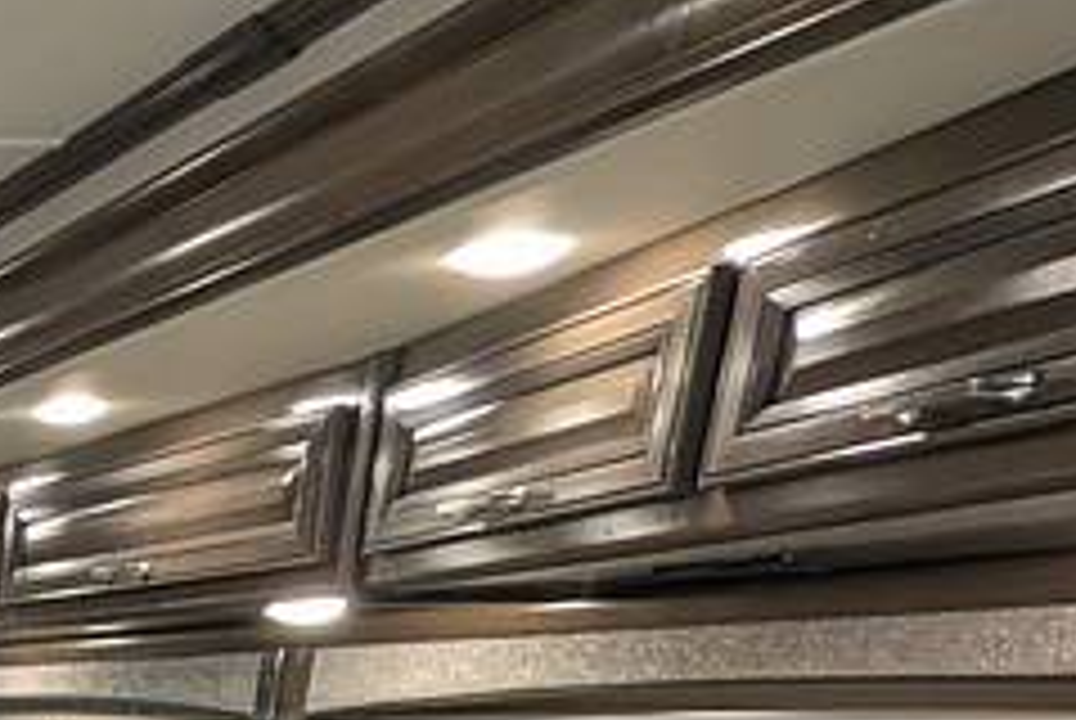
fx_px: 1556
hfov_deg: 21.9
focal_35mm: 52
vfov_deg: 21.1
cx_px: -887
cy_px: 1143
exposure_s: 1/50.2
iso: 129
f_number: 1.7
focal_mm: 2.02
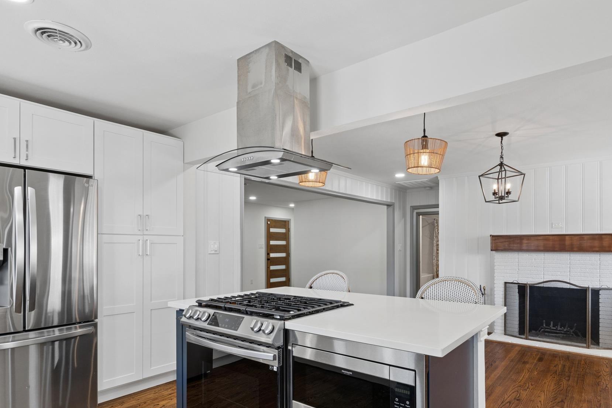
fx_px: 357
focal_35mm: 21
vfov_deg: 59.0
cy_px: 247
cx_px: 325
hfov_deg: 81.1
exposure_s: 1/5
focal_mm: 17
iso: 400
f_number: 10
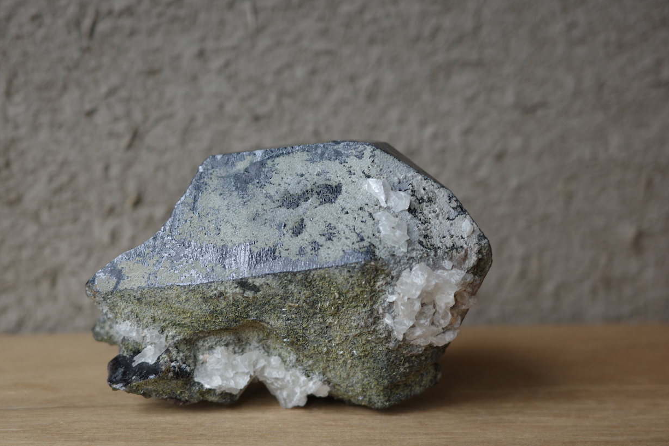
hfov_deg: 40.3
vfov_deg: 27.5
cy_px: 211
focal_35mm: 49
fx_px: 911
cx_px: 286
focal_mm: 26
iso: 200
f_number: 2.8
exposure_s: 1/30
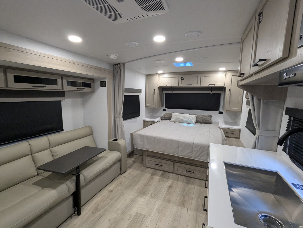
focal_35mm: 16
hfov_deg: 94.4
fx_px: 140
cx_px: 152
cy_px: 114
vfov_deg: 78.2
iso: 359
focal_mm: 2.35
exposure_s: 1/98.6
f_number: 2.2
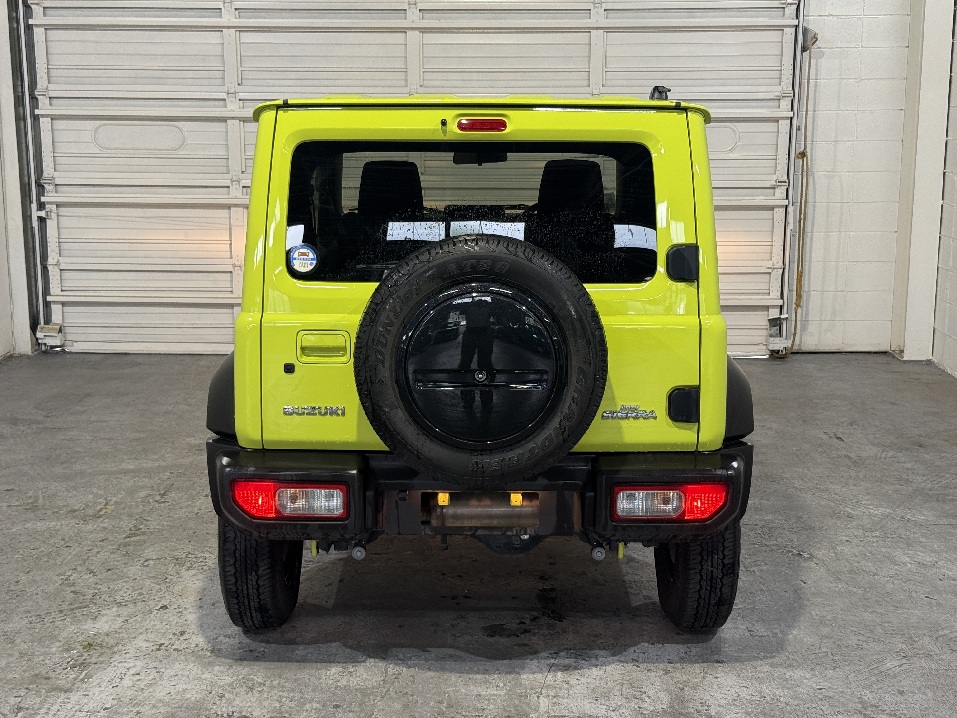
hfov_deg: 39.7
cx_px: 478
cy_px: 359
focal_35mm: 48
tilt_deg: -9.9
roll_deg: -0.1
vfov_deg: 30.3
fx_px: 1327
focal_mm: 6.76
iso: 100
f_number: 1.78
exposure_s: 1/60
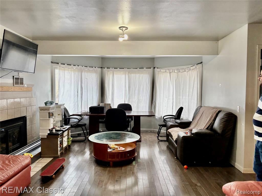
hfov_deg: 67.3
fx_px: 197
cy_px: 98
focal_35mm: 26
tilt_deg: -2.2
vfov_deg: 53.1
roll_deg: +0.0
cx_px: 131
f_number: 1.6
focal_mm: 5.96
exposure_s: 1/120
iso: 125
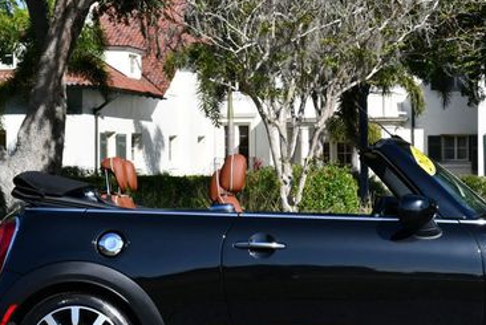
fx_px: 1419
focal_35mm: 105
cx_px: 333
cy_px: 195
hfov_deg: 19.4
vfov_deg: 13.1
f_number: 8
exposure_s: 1/250
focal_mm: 30
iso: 110
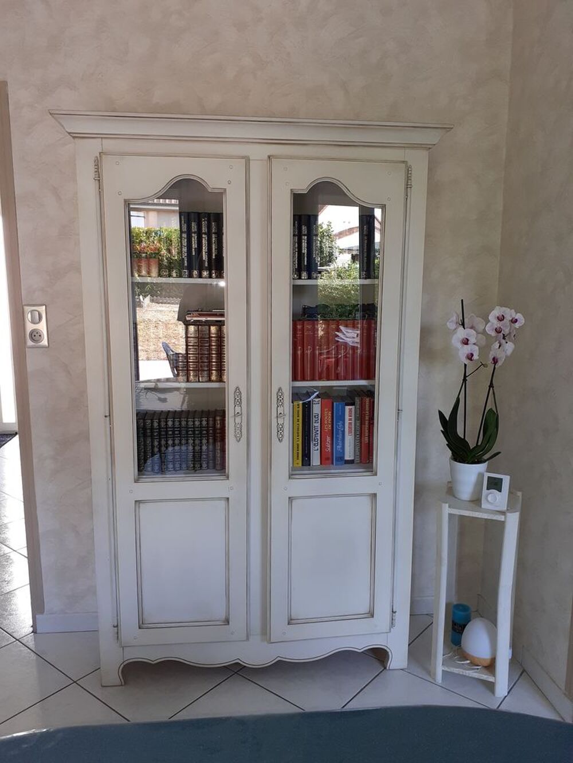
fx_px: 596
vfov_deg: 65.3
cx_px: 286
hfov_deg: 51.4
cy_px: 382
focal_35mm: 27
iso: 64
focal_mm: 3.6
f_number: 1.9
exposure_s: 1/50
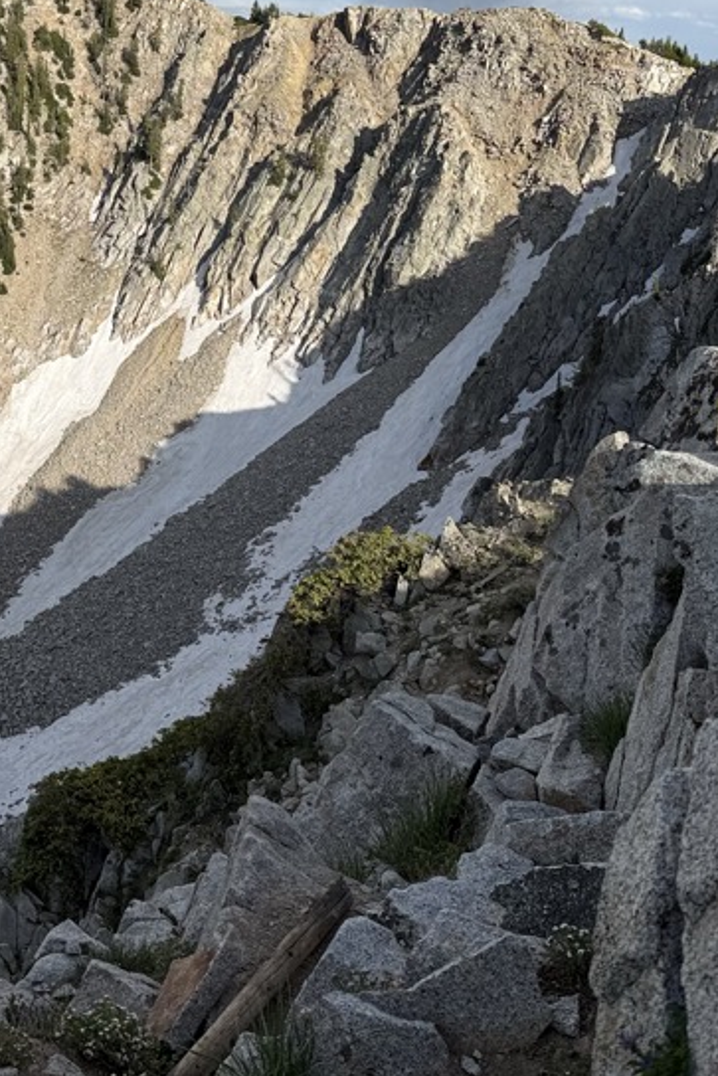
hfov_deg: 27.5
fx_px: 1405
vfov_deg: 41.1
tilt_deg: -12.7
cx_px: 59
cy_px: 324
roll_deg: -1.4
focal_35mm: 47
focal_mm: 6.76
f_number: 1.78
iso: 80
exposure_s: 1/4405
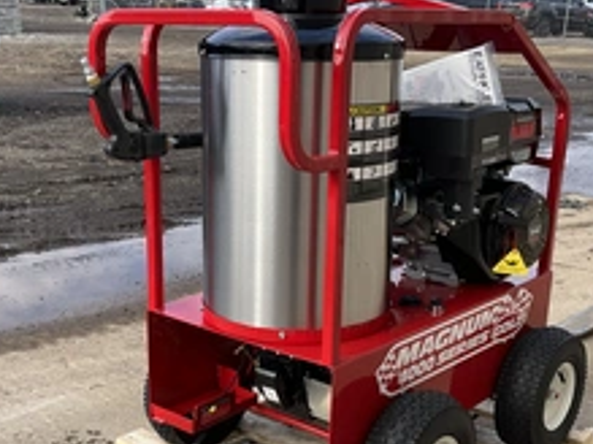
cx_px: 241
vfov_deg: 27.3
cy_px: 295
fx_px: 907
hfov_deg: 36.1
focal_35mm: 53
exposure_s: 1/514
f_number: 1.8
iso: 25
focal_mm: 3
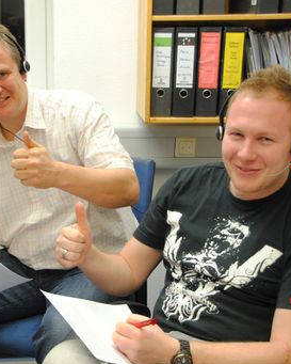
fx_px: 775
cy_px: 182
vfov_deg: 26.4
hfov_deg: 21.1
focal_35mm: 72
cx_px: 79
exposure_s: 1/30
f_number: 4.5
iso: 500
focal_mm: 34
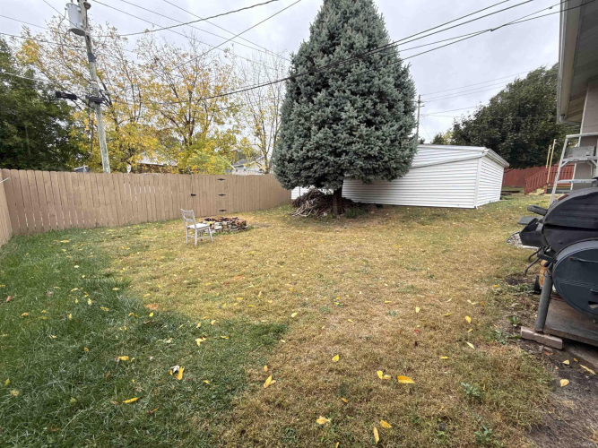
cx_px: 299
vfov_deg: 85.7
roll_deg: -1.0
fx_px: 242
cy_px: 224
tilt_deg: -7.1
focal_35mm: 14
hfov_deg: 102.1
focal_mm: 2.22
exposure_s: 1/156
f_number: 2.2
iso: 64
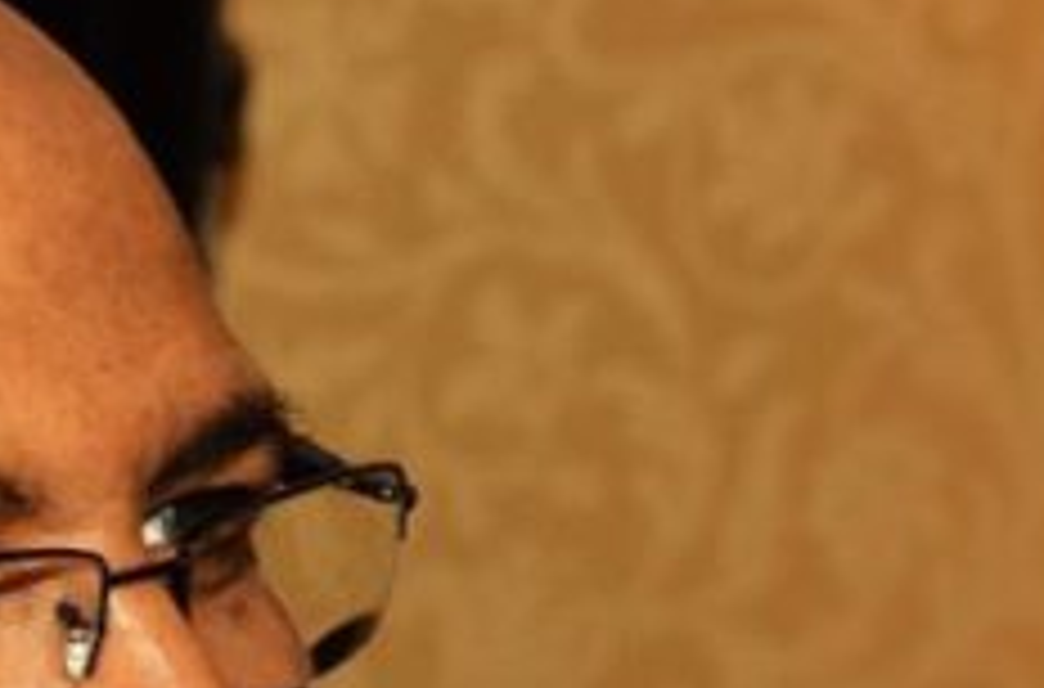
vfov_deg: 4.1
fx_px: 9538
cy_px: 953
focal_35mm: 330
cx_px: -441
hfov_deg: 6.2
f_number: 8
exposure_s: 1/60
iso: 1600
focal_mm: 68
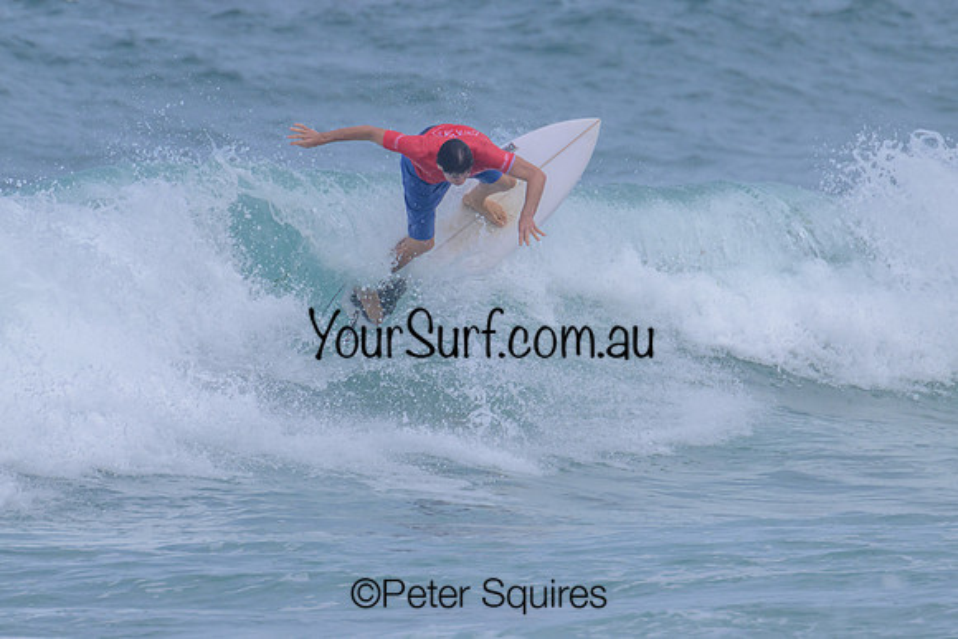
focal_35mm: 1081
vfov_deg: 1.3
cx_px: 475
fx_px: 28761
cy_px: 357
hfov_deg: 1.9
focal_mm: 800
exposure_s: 1/2000
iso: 720
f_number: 11
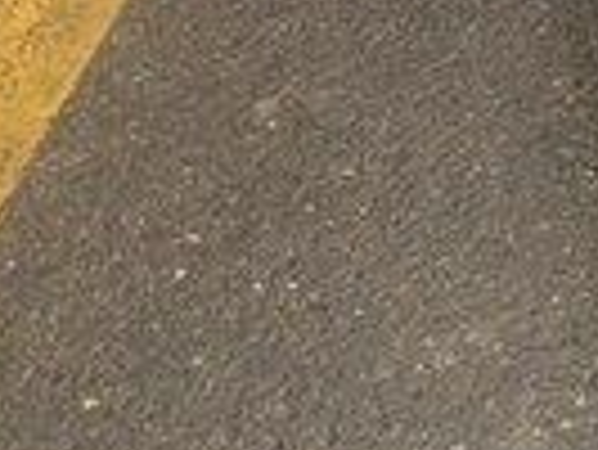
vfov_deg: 9.5
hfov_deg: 11.7
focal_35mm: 144
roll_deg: +1.4
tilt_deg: -17.3
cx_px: 1326
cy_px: -529
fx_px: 2490
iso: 32
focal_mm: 4.15
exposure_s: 1/124
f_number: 2.2
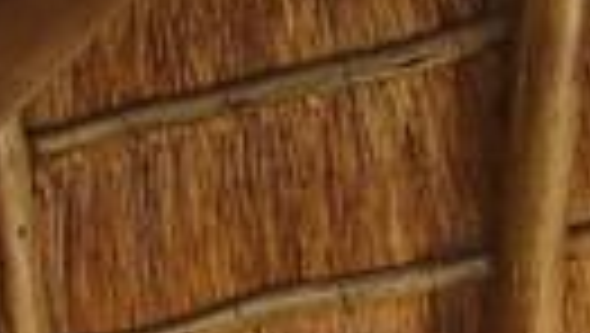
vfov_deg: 8.2
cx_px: -239
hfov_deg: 19.2
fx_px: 1566
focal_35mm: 100
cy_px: 1251
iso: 64
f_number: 2.2
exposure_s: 1/50
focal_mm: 1.65
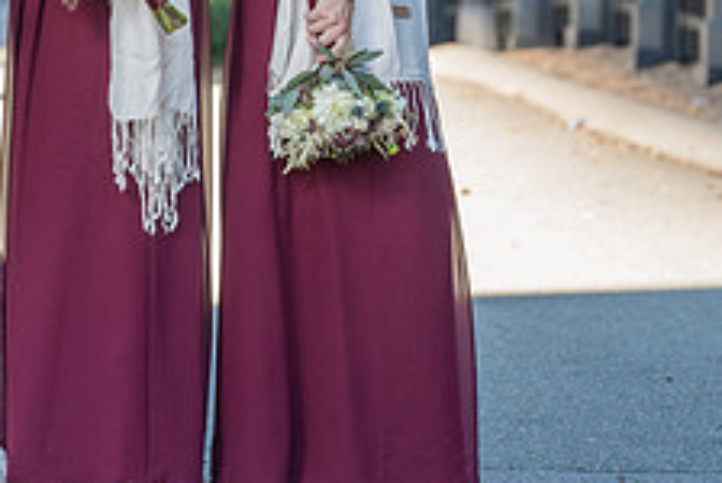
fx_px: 9017
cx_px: 39
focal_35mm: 449
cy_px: -117
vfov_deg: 3.1
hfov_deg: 4.6
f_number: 5.6
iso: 640
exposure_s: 1/200
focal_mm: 158
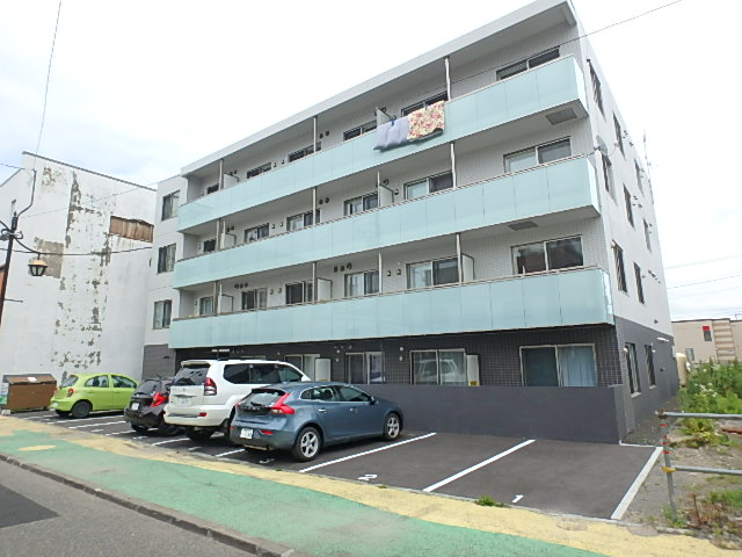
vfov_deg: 63.4
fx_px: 450
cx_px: 371
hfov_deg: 79.0
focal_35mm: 21
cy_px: 278
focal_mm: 3.7
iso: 125
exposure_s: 1/800
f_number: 3.5
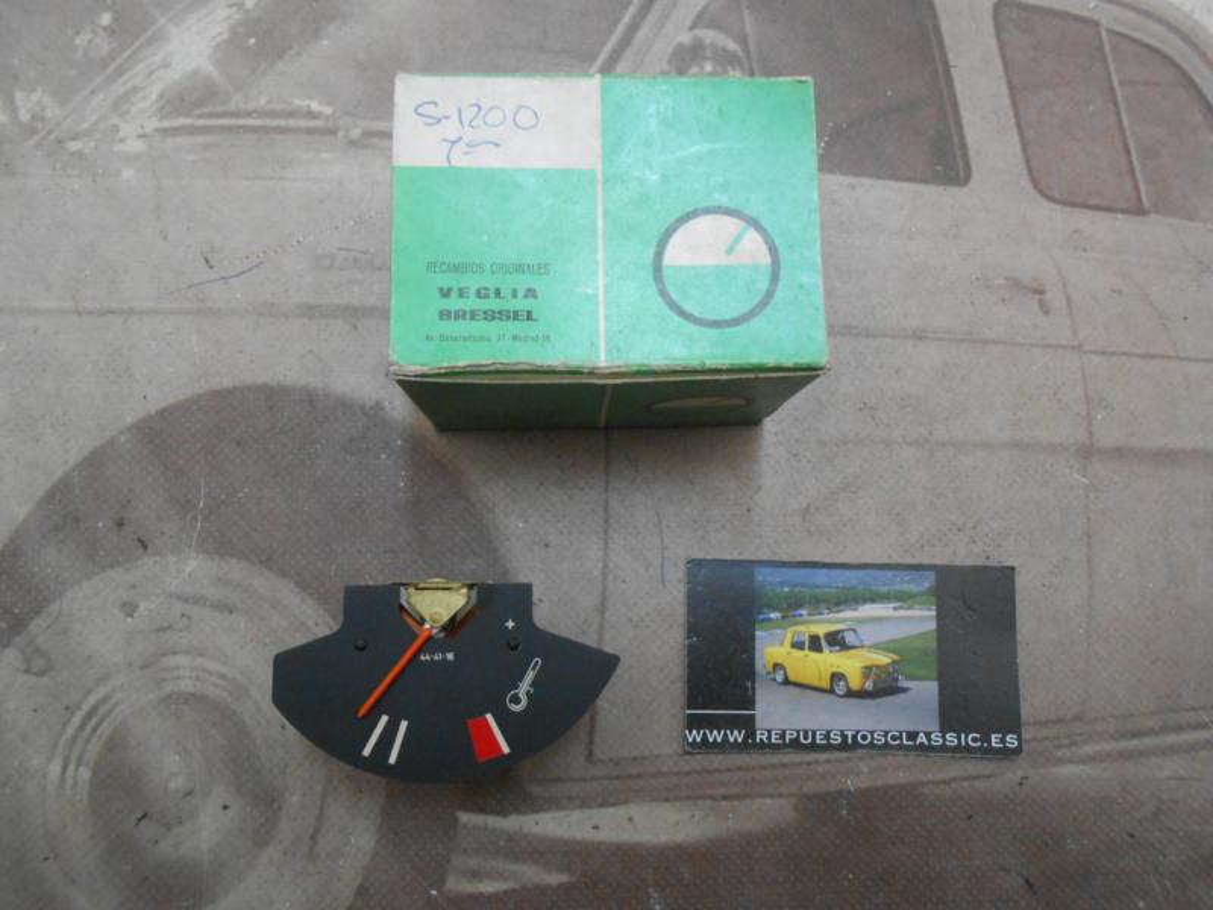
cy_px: 455
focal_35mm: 26
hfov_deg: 67.3
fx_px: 911
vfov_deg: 53.1
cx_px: 606
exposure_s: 1/30
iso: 400
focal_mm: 4.6
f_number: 3.5
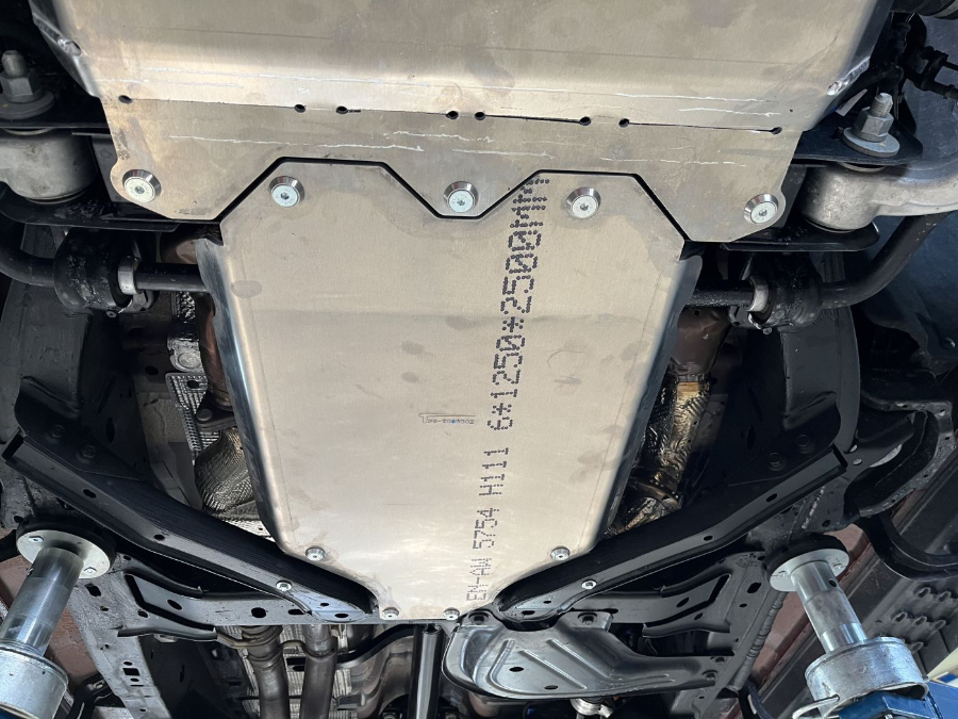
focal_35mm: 26
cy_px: 360
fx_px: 720
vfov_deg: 53.1
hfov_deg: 67.3
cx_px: 479
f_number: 1.6
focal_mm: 5.1
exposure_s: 1/89
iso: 125
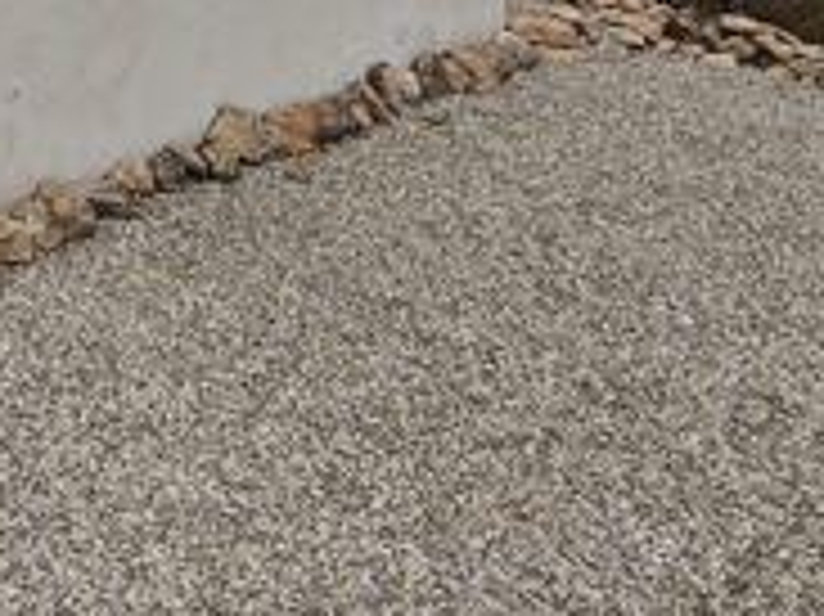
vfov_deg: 22.1
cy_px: -324
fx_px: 1285
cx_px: -308
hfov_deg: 27.9
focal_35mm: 54
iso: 50
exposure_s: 1/544
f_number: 2.2
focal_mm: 2.16
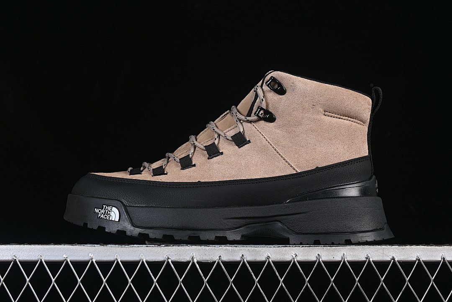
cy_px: 151
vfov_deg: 18.2
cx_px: 226
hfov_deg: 27.0
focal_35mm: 75
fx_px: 942
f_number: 7.1
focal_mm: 50
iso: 160
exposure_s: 1/60
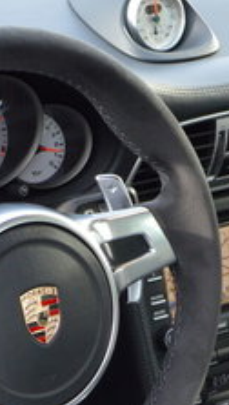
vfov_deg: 14.6
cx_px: 113
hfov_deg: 8.5
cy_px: 411
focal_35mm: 144
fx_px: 1549
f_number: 5.6
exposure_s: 1/125
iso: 360
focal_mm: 20
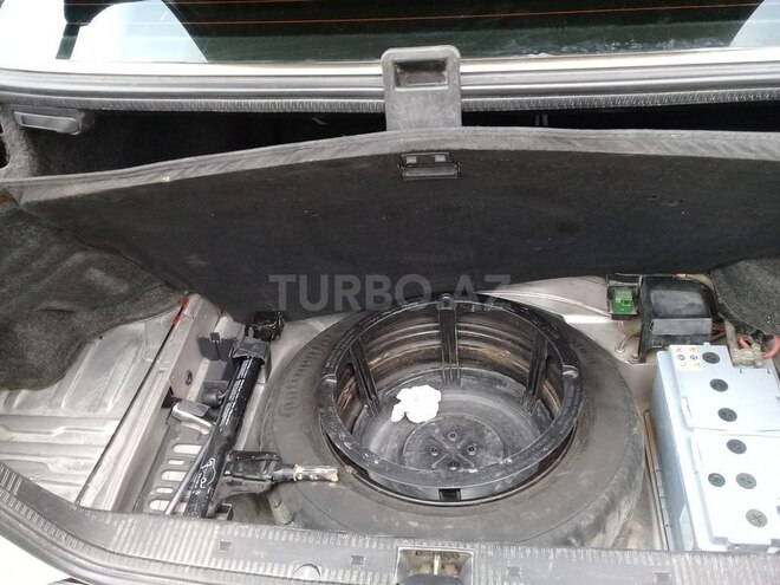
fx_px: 699
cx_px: 390
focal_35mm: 31
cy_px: 292
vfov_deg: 45.4
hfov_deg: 58.4
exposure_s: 1/50
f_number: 2.2
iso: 64
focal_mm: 3.3
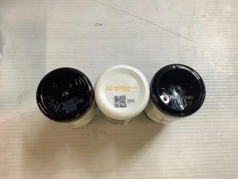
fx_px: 213
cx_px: 119
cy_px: 90
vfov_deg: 45.4
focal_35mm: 31
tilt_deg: -74.5
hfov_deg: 58.4
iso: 100
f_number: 2.4
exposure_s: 1/50
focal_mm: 3.3
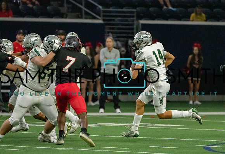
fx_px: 3067
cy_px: 90
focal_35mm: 487
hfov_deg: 4.2
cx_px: 134
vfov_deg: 2.9
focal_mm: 400
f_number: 5.6
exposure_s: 1/1250
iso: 12800
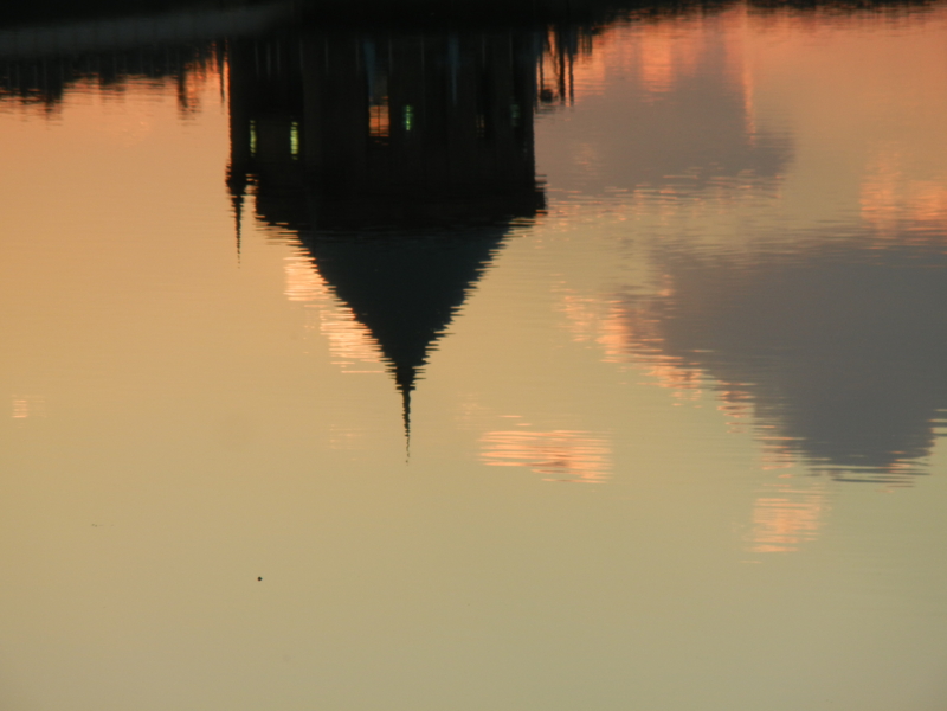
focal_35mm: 300
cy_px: 356
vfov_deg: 5.0
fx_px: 8207
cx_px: 474
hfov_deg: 6.6
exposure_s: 1/188
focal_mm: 54
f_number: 5.6
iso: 160
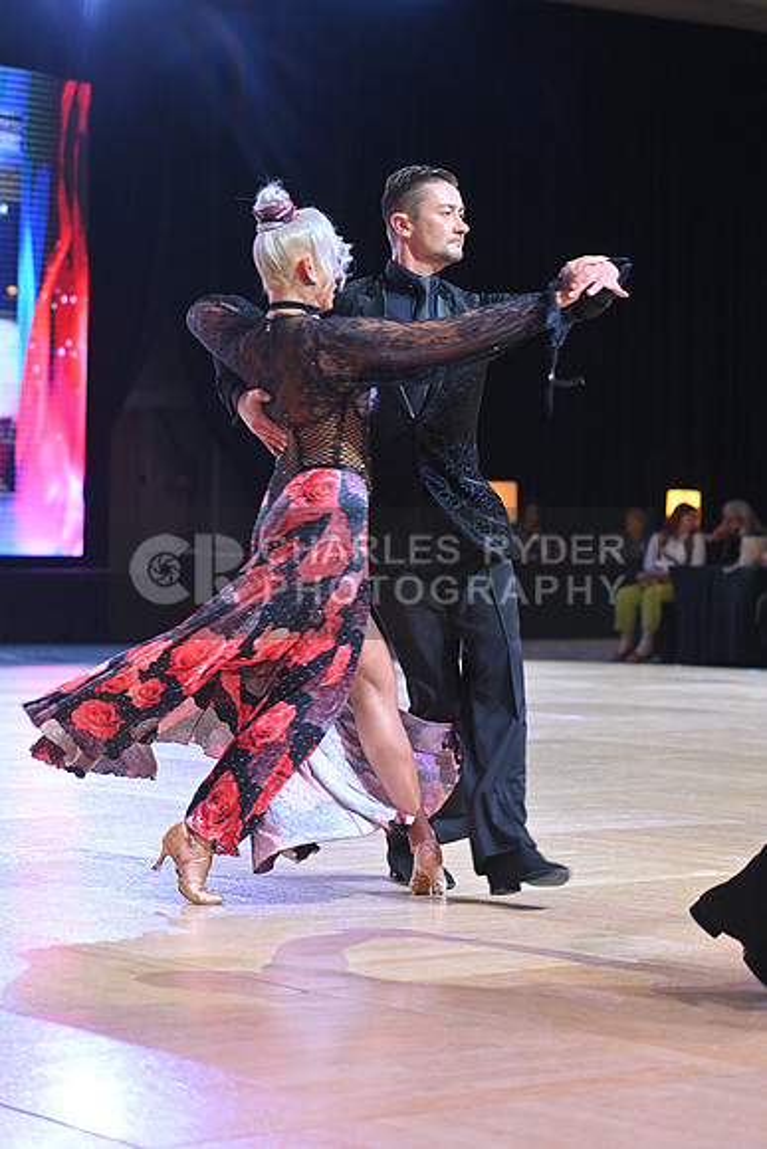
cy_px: 574
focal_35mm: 100
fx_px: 3194
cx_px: 384
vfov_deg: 20.4
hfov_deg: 13.7
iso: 2000
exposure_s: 1/250
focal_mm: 100
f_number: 4
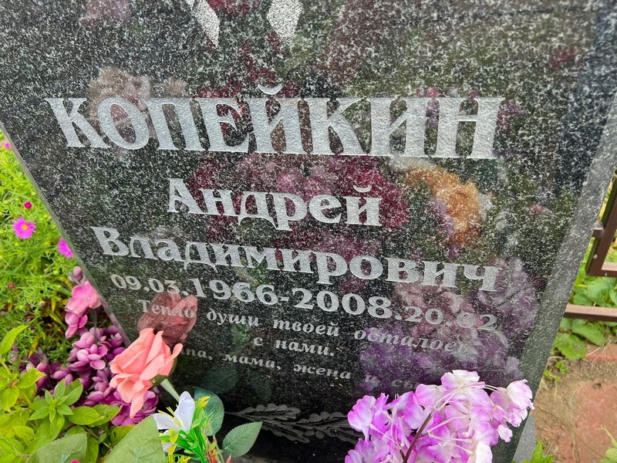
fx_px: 463
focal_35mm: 26
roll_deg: +12.0
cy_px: 232
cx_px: 308
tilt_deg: -37.4
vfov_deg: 53.1
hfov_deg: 67.3
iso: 50
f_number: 1.5
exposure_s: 1/233
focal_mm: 5.7
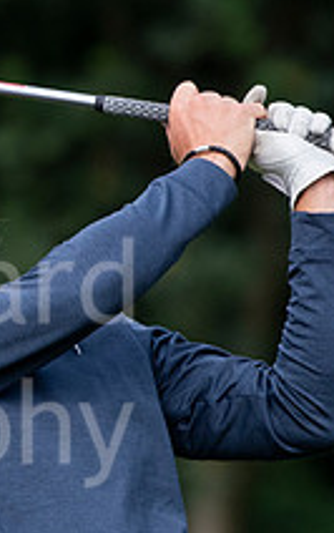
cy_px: 305
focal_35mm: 1503
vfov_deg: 1.4
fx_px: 21831
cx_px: -186
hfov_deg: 0.9
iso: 800
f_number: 5.6
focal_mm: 360
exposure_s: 1/2000
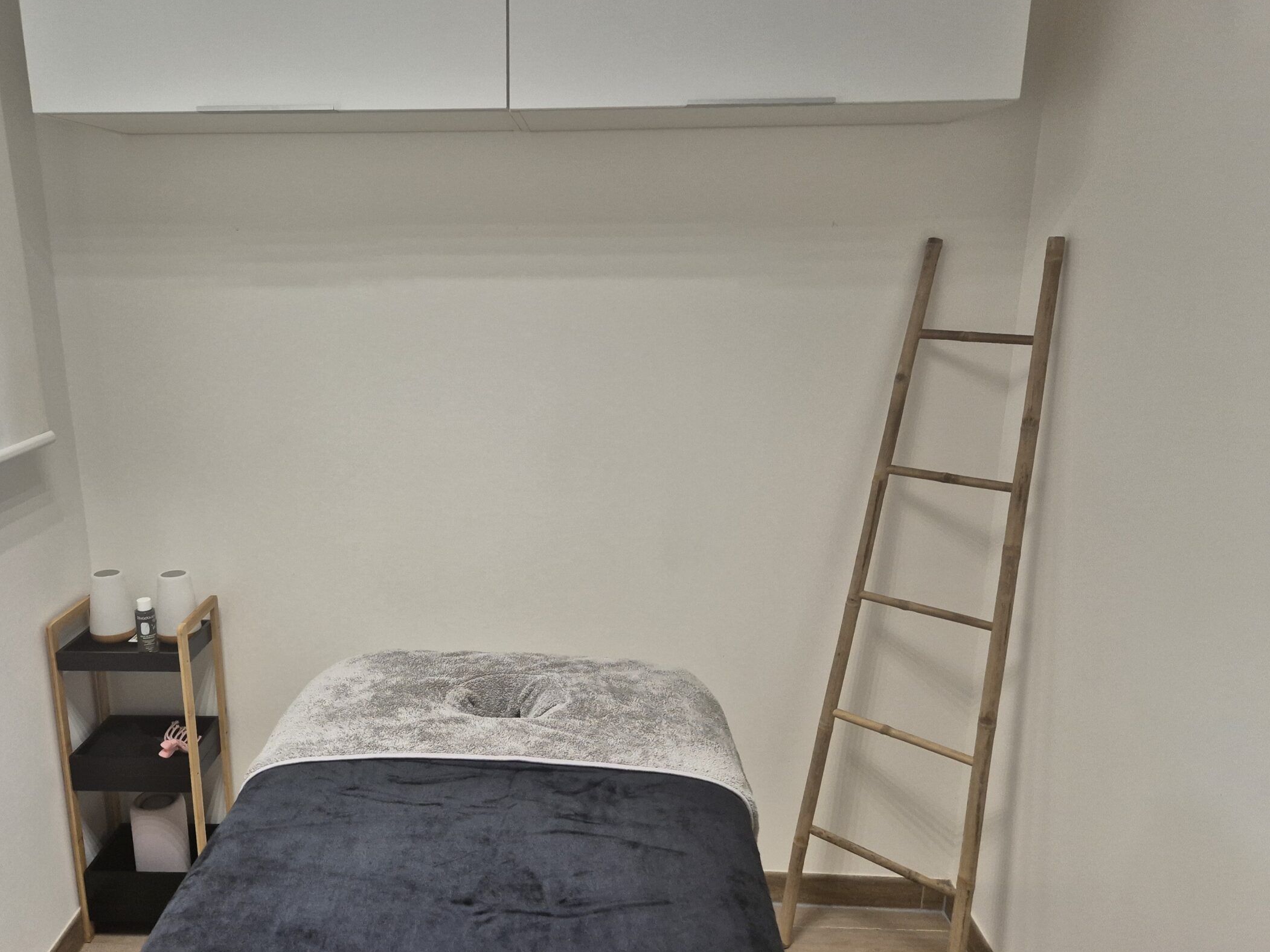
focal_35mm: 28
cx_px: 502
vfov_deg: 49.6
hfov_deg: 62.8
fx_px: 1027
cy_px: 534
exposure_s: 1/180
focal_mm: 5.4
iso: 125
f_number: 1.8
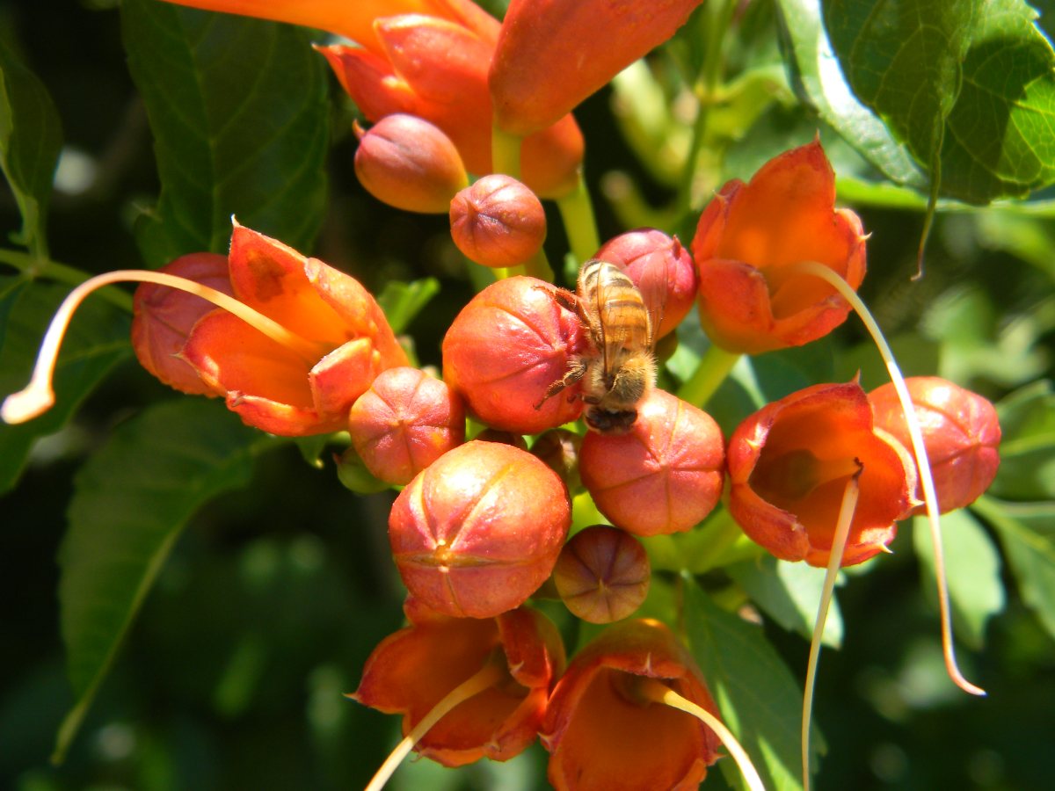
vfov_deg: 17.8
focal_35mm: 83
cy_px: 396
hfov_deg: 23.6
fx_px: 2530
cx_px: 528
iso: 80
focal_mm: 15.1
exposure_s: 1/190
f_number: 4.5
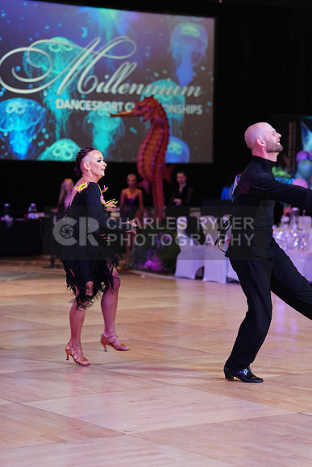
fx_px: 1234
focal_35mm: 95
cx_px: 156
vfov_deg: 21.5
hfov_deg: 14.4
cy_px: 234
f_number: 2.8
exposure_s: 1/320
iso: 2000
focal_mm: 95
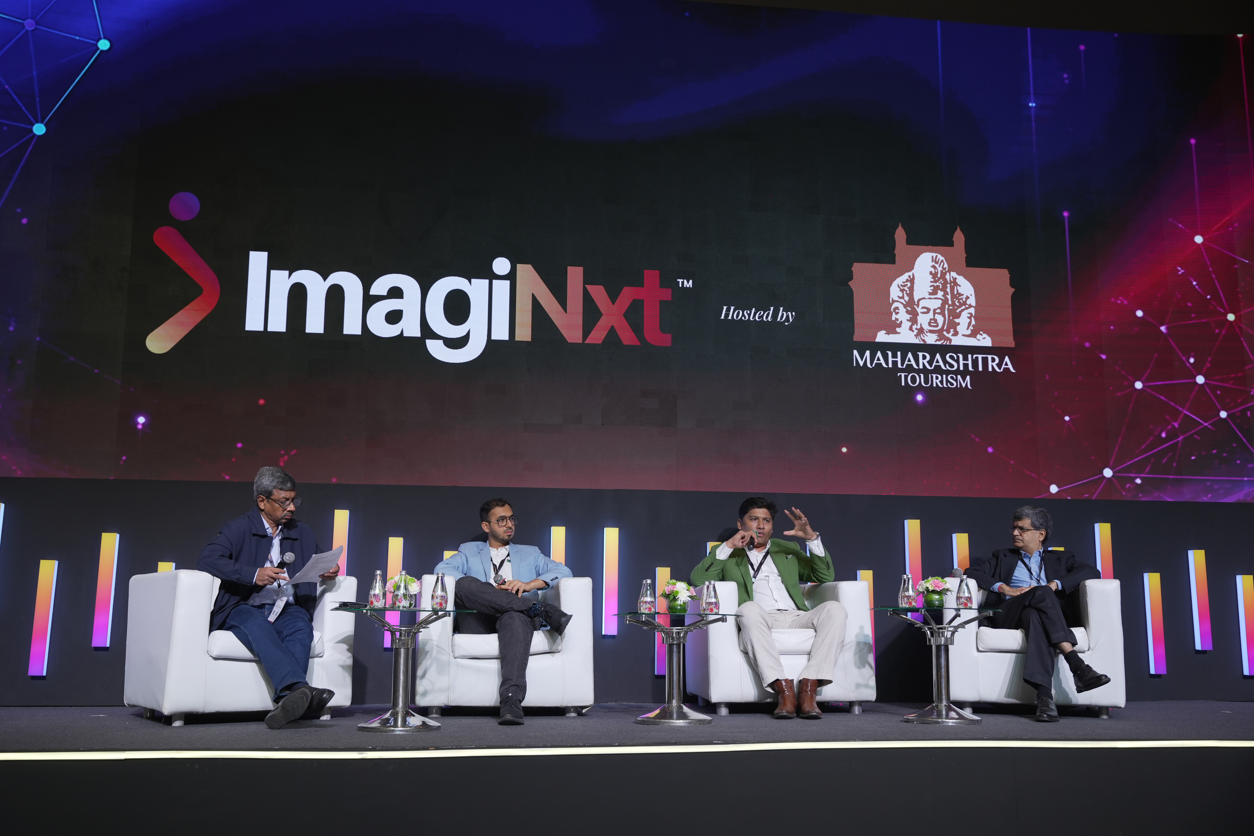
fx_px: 1219
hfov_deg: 54.4
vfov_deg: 37.9
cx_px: 627
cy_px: 418
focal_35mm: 35
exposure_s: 1/200
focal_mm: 35
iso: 500
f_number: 4
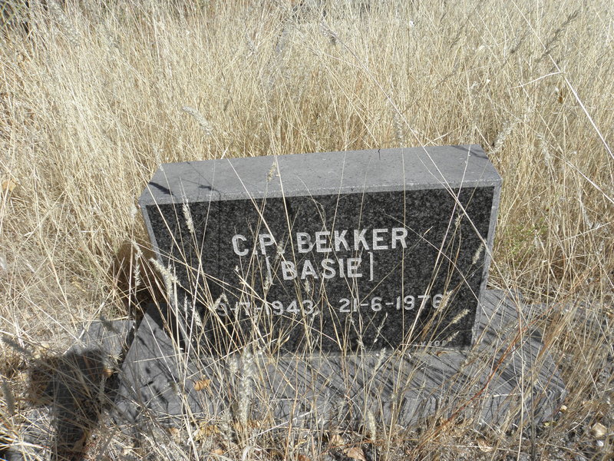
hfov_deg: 67.3
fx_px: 461
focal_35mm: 26
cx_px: 307
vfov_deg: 53.1
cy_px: 230
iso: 64
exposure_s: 1/250
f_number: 5.6
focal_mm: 4.6
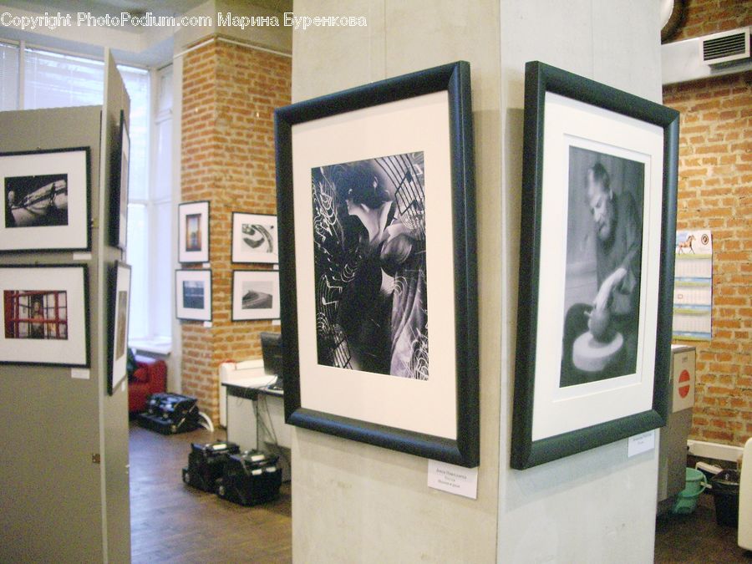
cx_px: 376
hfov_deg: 52.6
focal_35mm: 35
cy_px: 282
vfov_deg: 40.7
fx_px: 760
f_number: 2.6
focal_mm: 5.8
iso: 320
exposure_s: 1/30
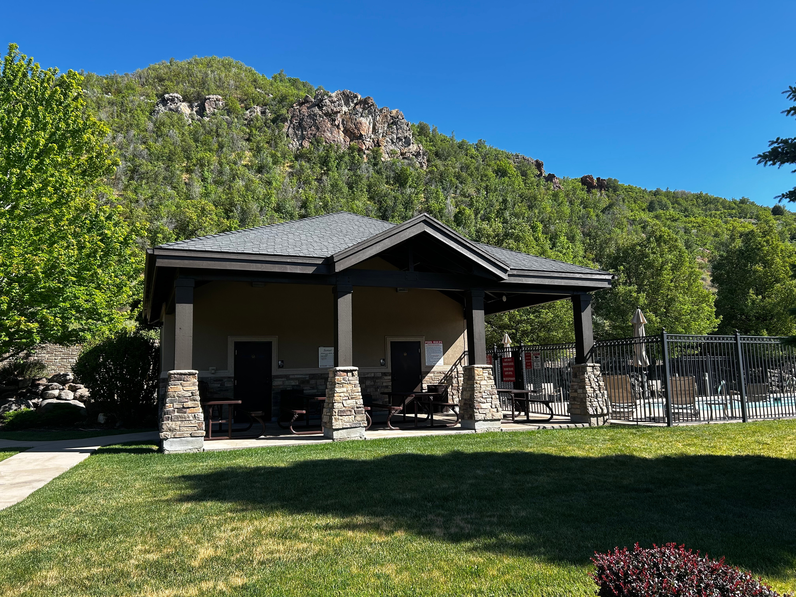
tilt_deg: +7.7
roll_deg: +1.6
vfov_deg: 53.1
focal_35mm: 26
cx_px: 398
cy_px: 298
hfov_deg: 67.3
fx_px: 598
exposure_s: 1/1645
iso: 50
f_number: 1.5
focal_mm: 5.7
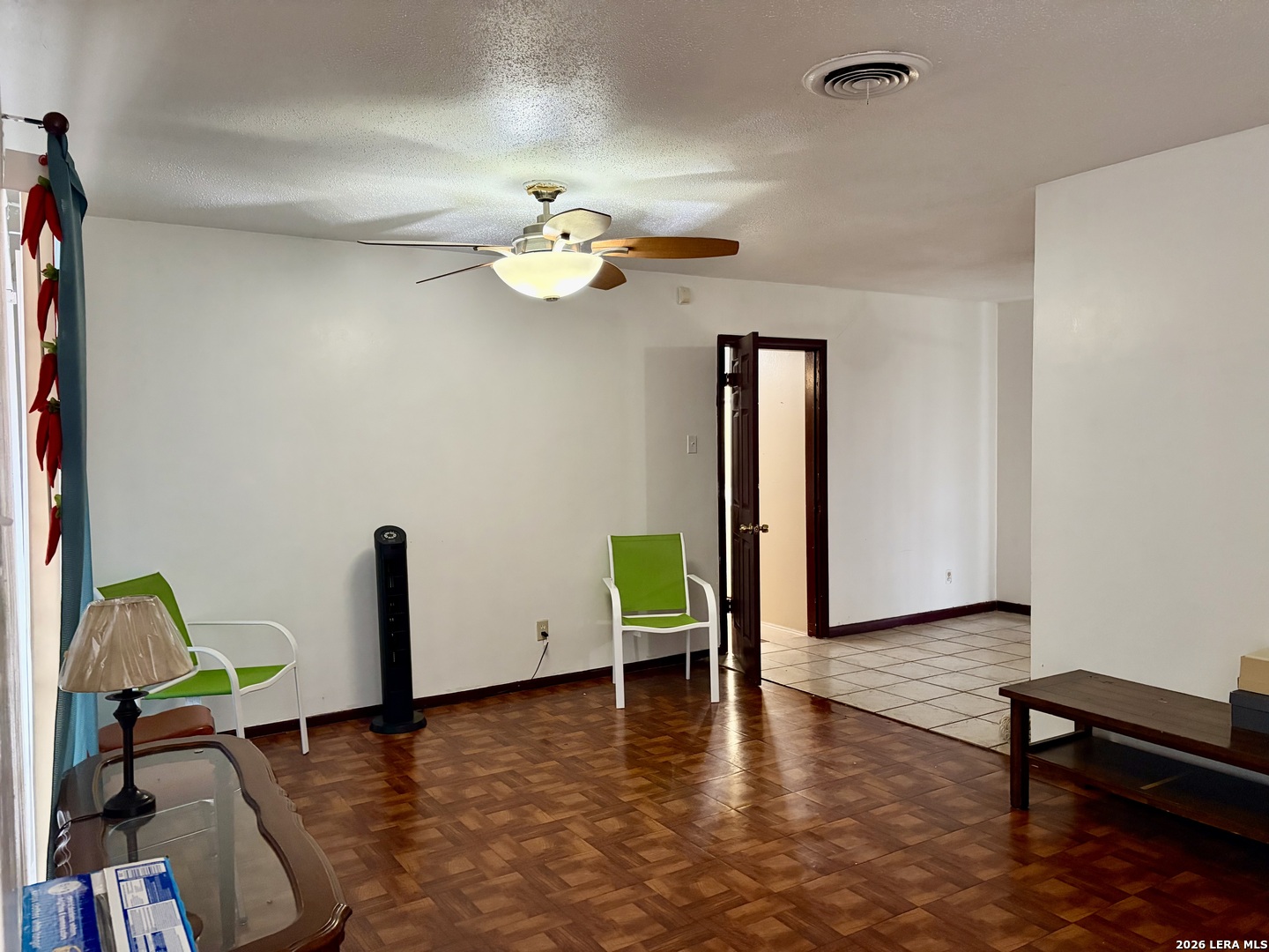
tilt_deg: -1.9
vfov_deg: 53.1
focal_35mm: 26
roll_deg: +0.8
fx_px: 953
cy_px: 476
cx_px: 634
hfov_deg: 67.3
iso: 400
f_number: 1.6
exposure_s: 1/40
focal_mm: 5.96
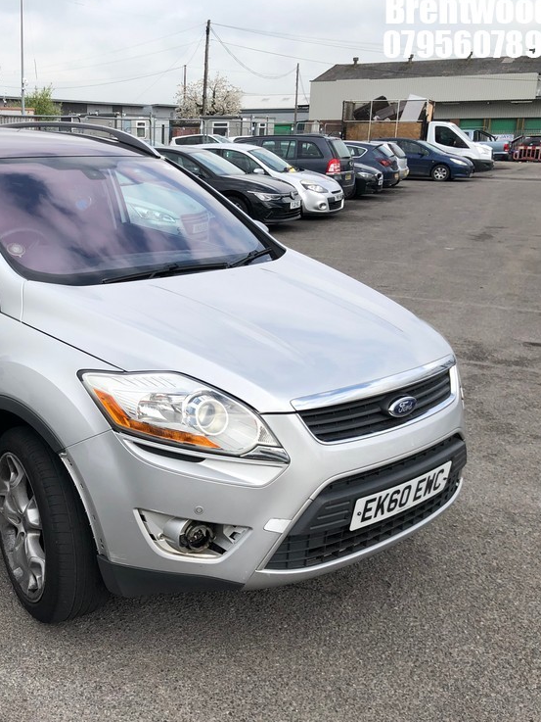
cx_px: 94
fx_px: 792
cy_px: 359
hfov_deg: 36.2
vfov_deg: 49.0
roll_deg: +0.1
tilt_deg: -17.5
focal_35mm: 38
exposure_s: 1/1567
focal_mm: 4
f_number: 1.8
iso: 20
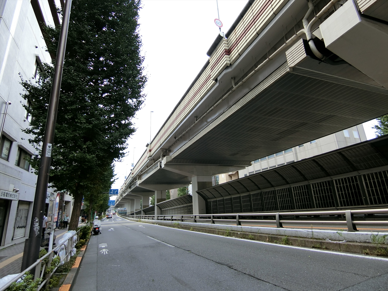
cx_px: 194
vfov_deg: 68.7
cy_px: 146
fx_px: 213
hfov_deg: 84.7
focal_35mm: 19
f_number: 2.7
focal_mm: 4.06
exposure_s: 1/400
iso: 80
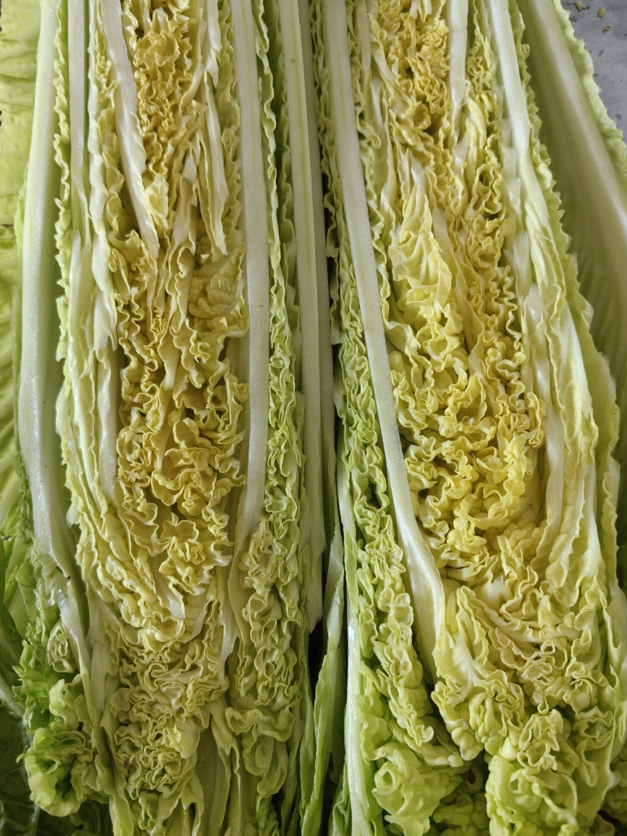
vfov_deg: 63.4
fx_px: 676
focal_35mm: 28
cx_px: 319
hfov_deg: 49.8
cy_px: 410
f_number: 2
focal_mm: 5.72
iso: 50
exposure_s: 1/257
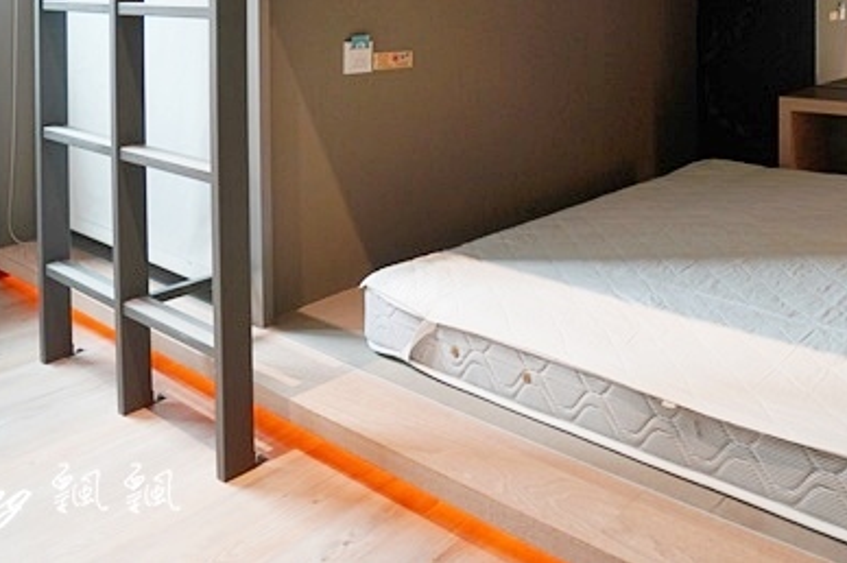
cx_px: 709
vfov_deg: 35.6
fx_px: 776
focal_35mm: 33
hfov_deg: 52.5
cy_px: -14
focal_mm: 16
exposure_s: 1/10
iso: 640
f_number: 5
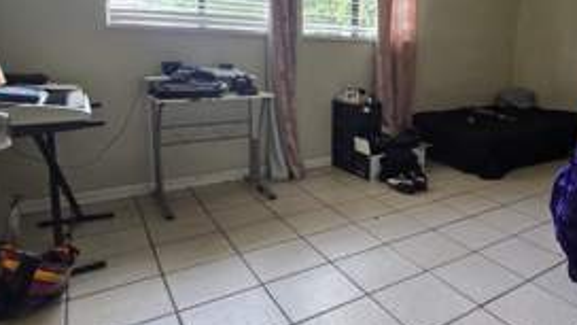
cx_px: 399
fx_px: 382
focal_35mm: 25
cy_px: 105
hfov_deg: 71.2
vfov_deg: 45.2
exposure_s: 1/120
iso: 200
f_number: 1.9
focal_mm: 2.2
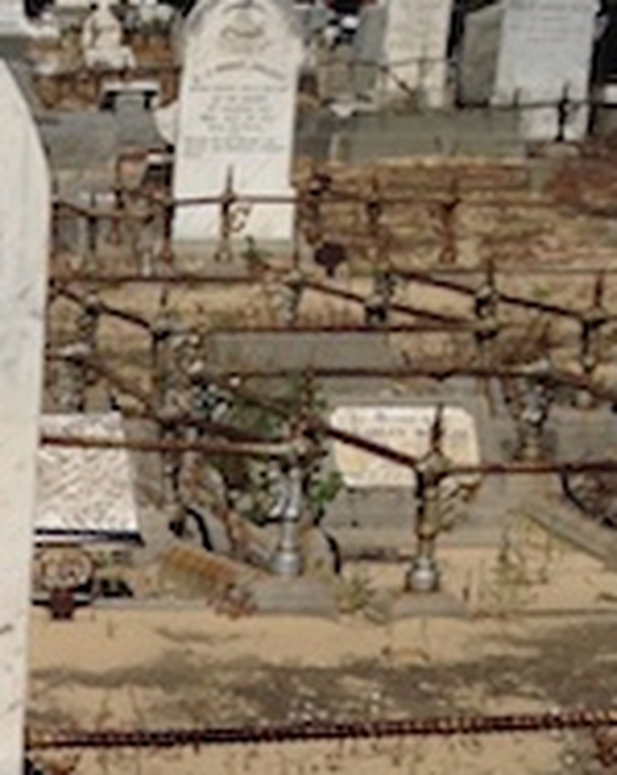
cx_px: -277
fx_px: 3158
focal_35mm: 138
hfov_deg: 10.8
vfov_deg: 13.0
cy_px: 1276
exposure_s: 1/5435
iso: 50
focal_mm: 4.12
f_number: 2.4
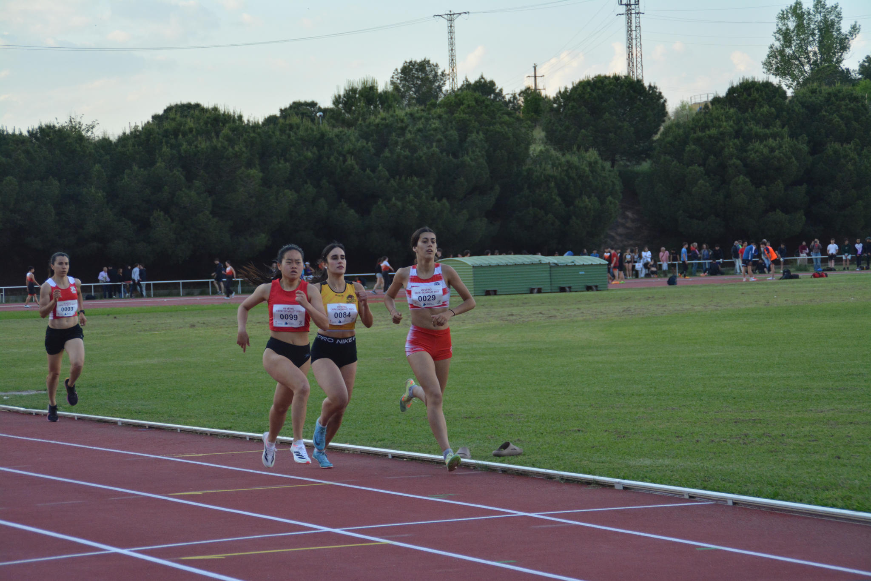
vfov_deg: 12.2
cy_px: 290
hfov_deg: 18.2
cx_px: 436
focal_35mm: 112
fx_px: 2721
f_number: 5.6
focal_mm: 75
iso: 800
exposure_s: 1/800
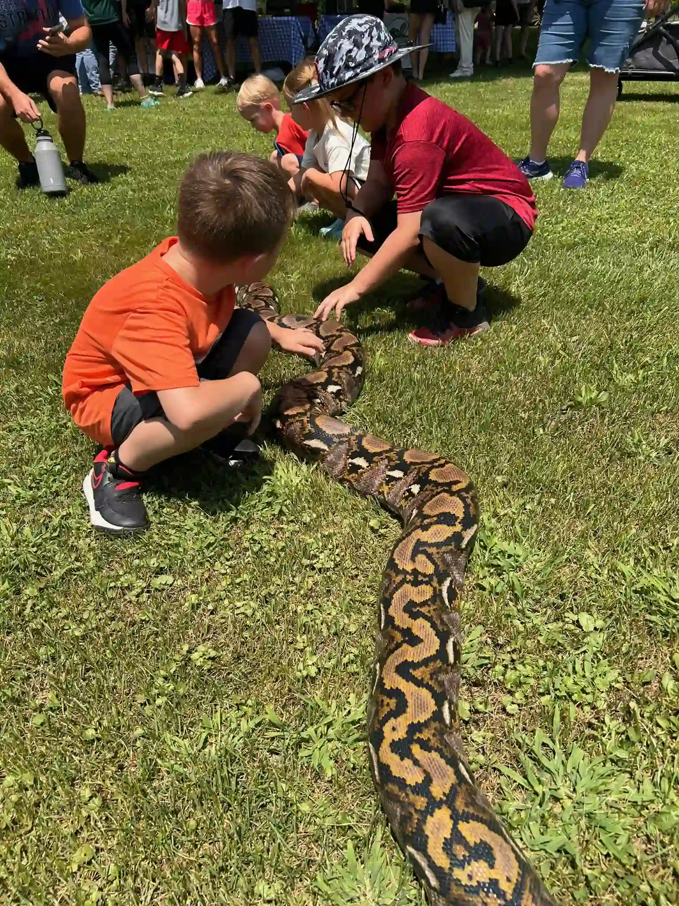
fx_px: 680
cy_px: 453
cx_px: 340
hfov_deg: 53.1
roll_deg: +1.4
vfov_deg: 67.3
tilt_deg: -31.9
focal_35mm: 26
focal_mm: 5.7
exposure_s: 1/2299
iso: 50
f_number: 1.5
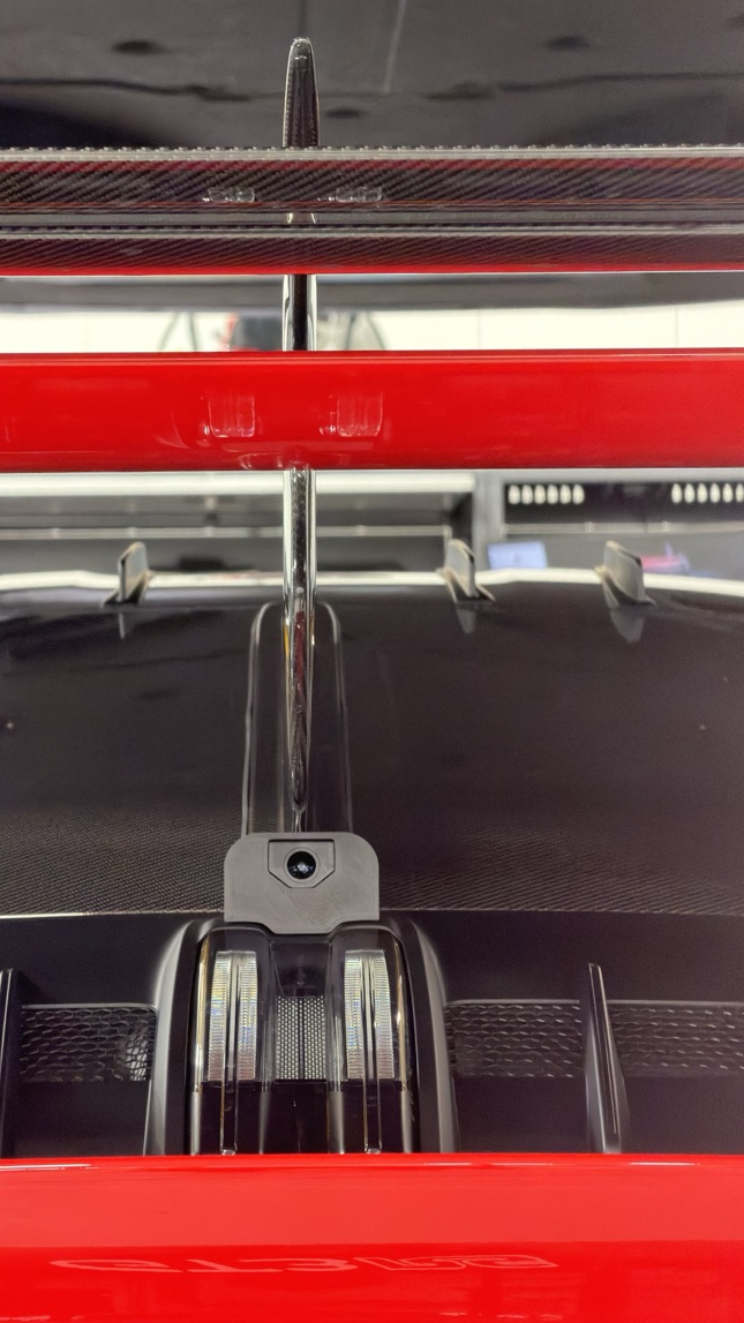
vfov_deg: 18.8
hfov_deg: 10.6
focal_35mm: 114
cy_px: 649
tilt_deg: +4.6
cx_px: 294
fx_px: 3999
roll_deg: +0.3
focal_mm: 16.89
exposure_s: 1/60
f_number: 2.8
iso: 640
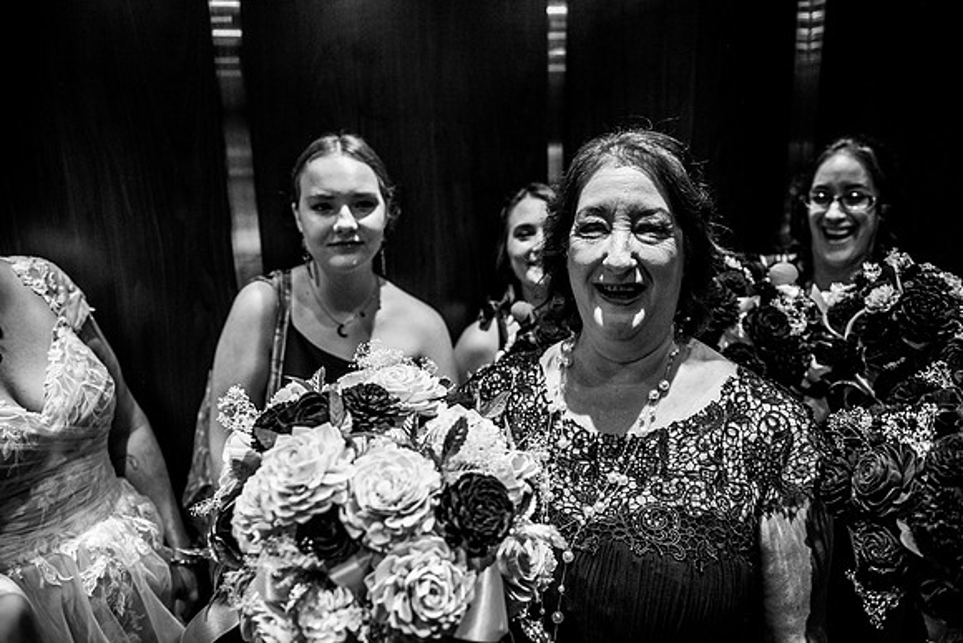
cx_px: 482
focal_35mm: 24
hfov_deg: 73.7
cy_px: 322
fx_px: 642
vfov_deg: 53.2
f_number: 2.8
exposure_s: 1/200
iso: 1600
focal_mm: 24
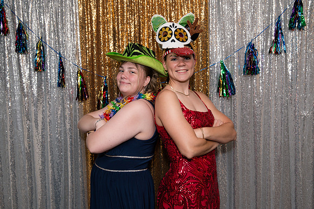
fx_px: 352
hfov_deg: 48.1
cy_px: 108
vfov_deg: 33.1
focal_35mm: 40
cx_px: 163
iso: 400
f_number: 4
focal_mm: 39
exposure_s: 1/250
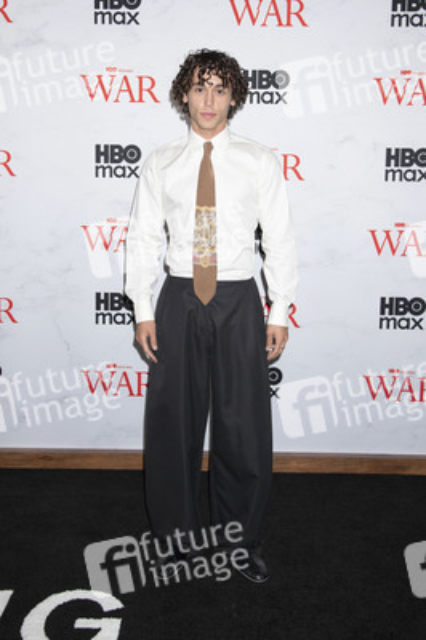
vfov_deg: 50.7
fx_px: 676
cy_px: 320
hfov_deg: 35.0
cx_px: 213
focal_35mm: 38
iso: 640
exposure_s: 1/200
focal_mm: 38
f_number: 5.6
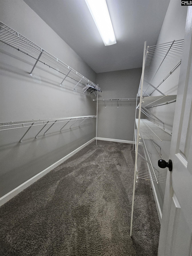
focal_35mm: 13
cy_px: 128
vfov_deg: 106.2
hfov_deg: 89.9
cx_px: 96
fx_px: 96
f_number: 2.2
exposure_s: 1/60
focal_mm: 1.74
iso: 250
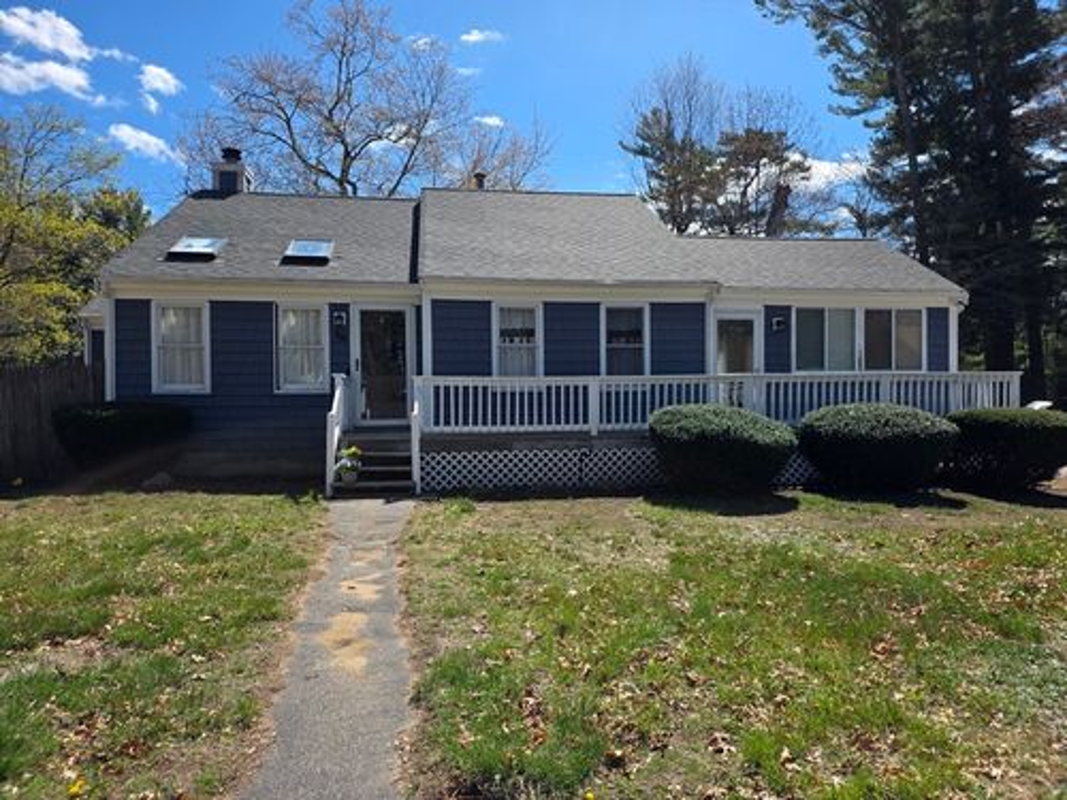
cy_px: 400
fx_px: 709
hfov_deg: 73.9
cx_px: 534
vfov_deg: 58.9
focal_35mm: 23
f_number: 1.7
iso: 80
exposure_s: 1/4889
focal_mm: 6.25
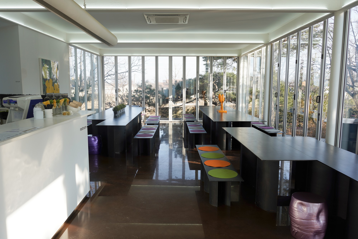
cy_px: 120
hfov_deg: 65.5
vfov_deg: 46.4
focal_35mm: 28
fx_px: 278
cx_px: 179
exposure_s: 1/100
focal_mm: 28
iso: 100
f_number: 6.3
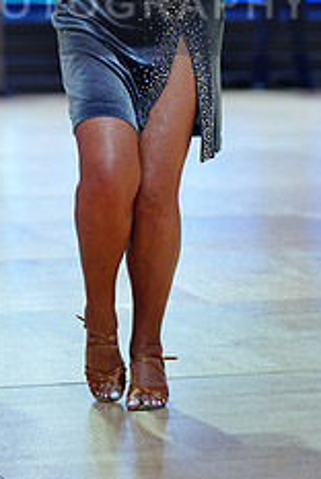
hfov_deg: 7.9
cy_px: -12
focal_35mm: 174
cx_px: 57
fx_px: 2320
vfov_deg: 11.7
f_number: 2
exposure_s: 1/500
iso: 400
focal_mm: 70
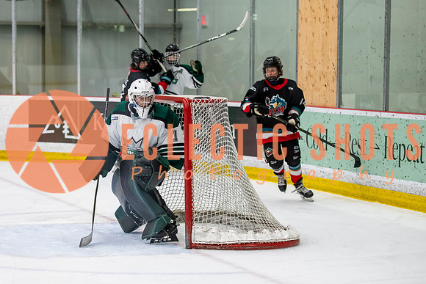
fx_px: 1549
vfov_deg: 10.5
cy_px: 163
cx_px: 147
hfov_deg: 15.6
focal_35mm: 131
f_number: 3.2
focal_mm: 95
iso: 2000
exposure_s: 1/640
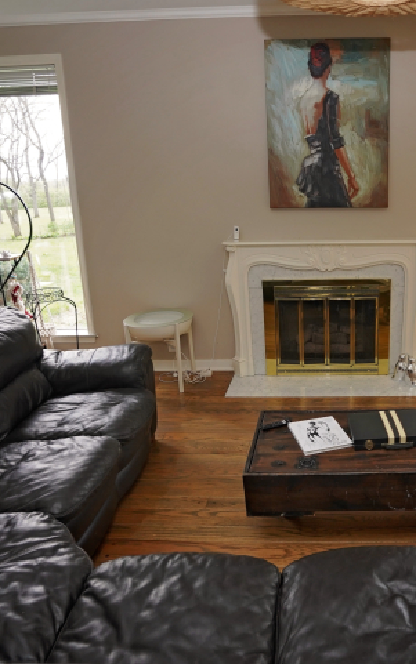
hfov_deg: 44.7
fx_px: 489
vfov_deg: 68.4
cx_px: 307
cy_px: 322
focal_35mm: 27
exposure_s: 1/125
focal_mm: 17
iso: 400
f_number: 4
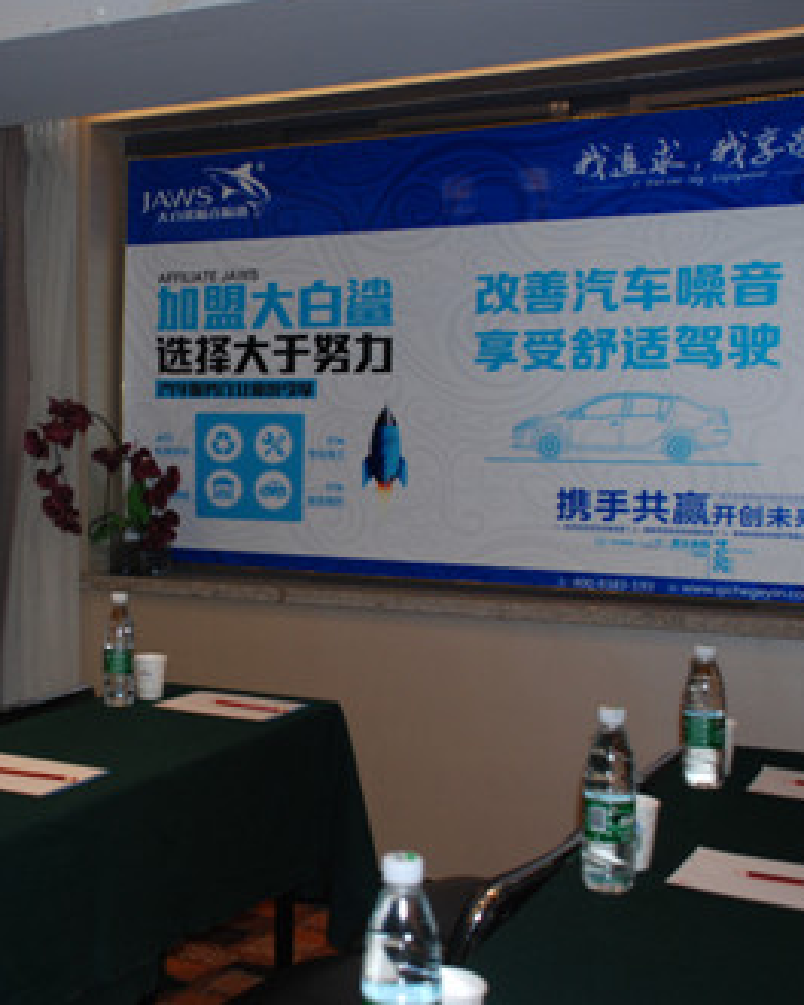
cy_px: 499
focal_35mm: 47
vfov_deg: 39.5
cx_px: 174
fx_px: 1398
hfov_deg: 31.4
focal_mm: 22
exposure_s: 1/60
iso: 400
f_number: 4
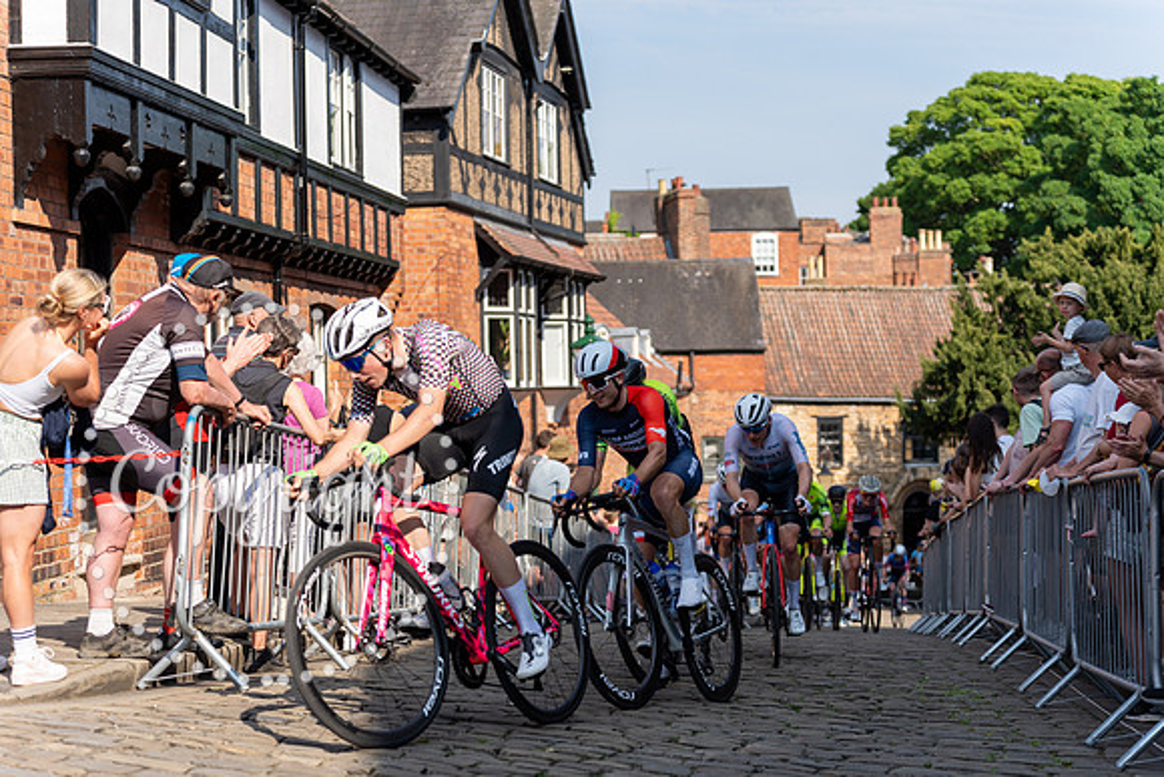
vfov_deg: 21.6
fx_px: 2037
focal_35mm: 63
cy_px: 388
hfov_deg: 31.9
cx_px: 582
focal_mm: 63
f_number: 2.8
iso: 100
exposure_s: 1/1250
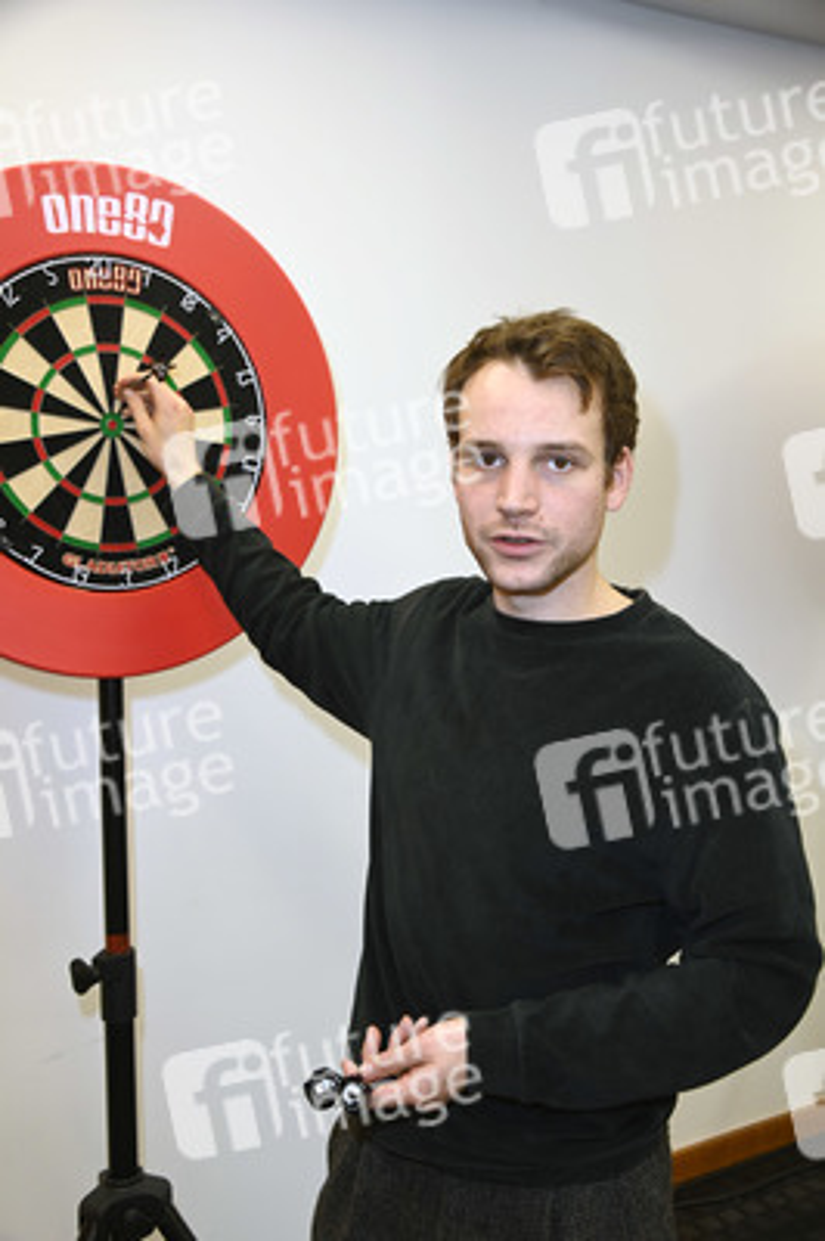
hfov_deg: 36.8
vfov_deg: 53.2
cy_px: 620
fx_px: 1240
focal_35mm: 36
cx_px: 412
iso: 1250
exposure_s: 1/50
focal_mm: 36
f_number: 5.6
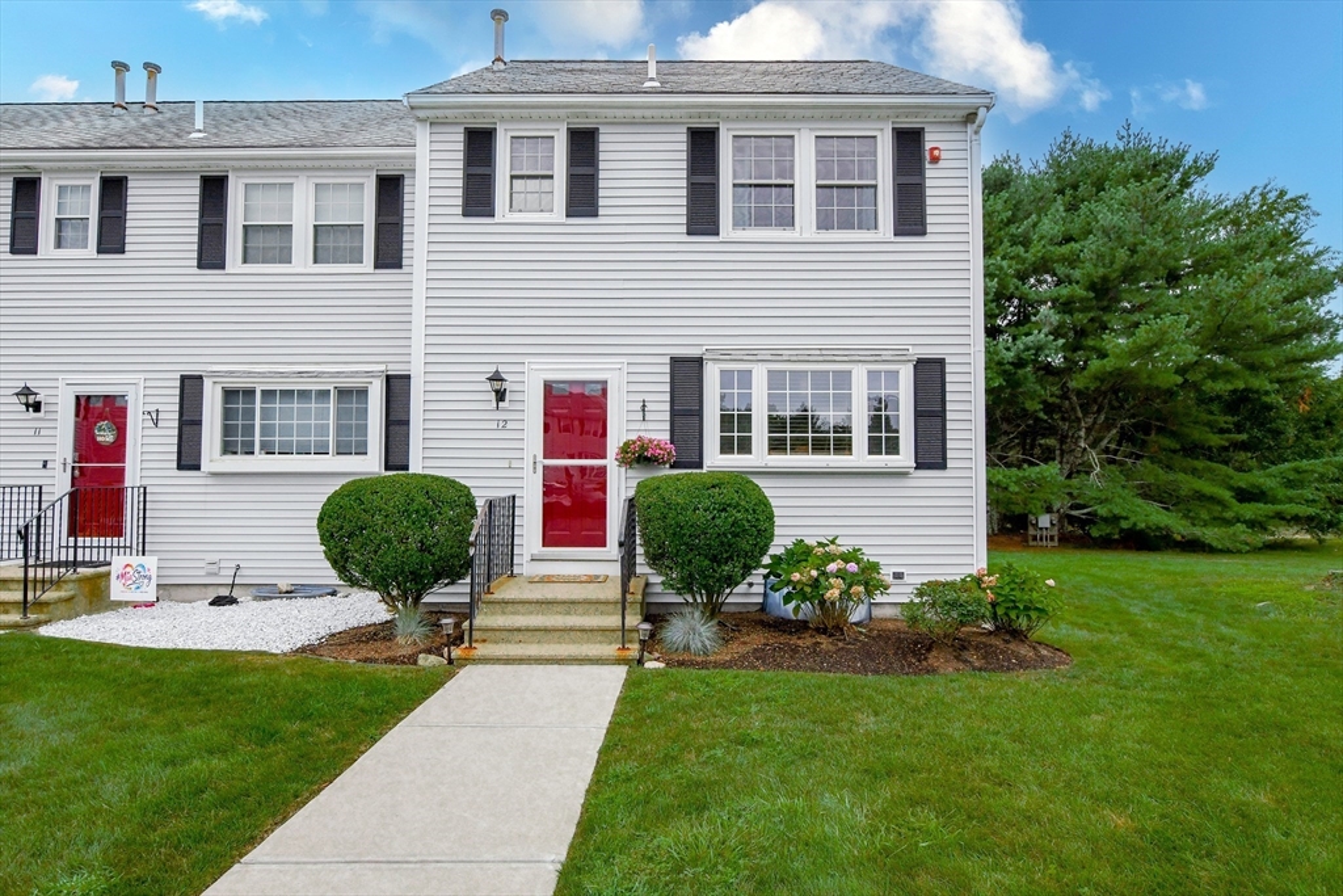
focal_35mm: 19
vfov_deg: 64.6
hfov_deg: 86.9
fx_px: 709
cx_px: 672
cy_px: 448
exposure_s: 1/800
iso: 1000
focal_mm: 13
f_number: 9
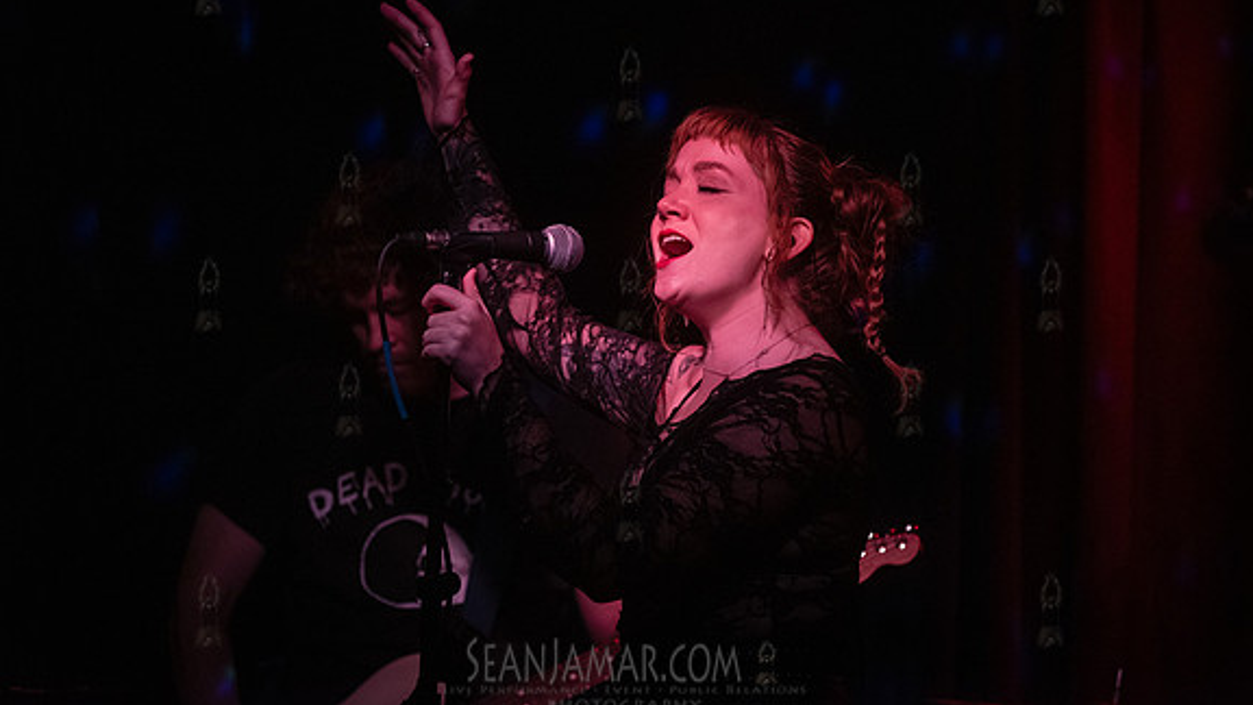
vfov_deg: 7.9
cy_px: 293
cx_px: 629
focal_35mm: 153
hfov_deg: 14.1
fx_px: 5083
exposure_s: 1/400
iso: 8000
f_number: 4
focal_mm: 145
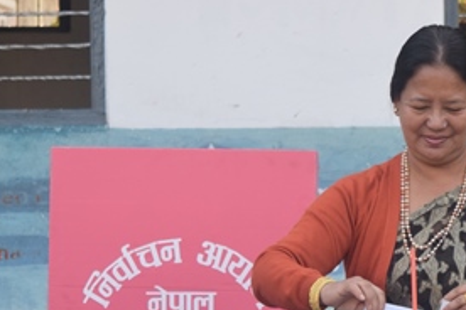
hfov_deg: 11.8
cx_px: 393
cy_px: 313
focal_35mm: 174
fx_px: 2252
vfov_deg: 7.9
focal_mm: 50
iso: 400
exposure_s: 1/200
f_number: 7.1
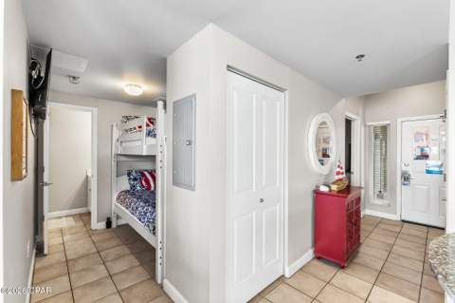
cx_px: 228
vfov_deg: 76.1
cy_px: 152
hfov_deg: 99.3
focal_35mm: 15
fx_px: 193
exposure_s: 1/60
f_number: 9
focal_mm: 15.3
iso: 12800
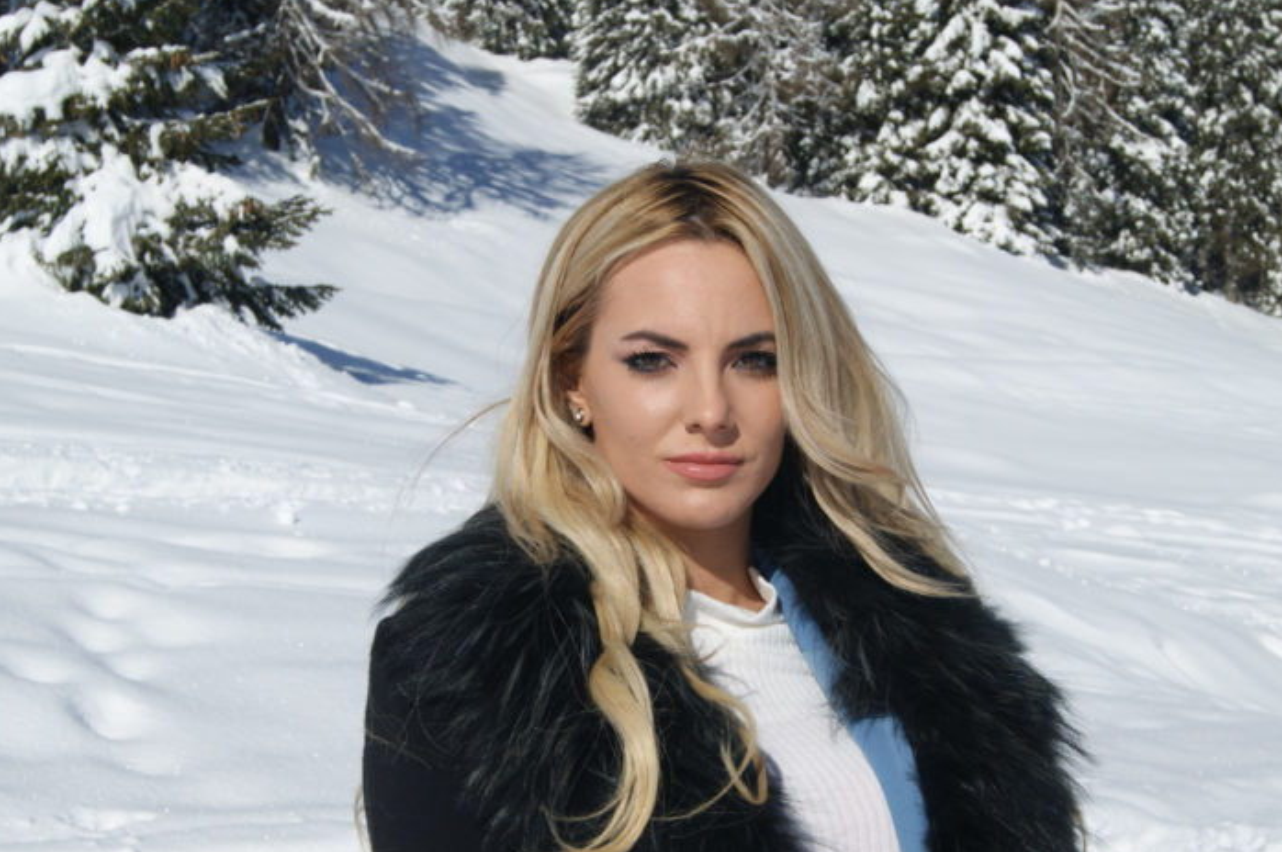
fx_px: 2348
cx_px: 670
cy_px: 515
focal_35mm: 66
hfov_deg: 30.5
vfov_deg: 20.5
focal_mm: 30
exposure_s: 1/500
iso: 100
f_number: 8
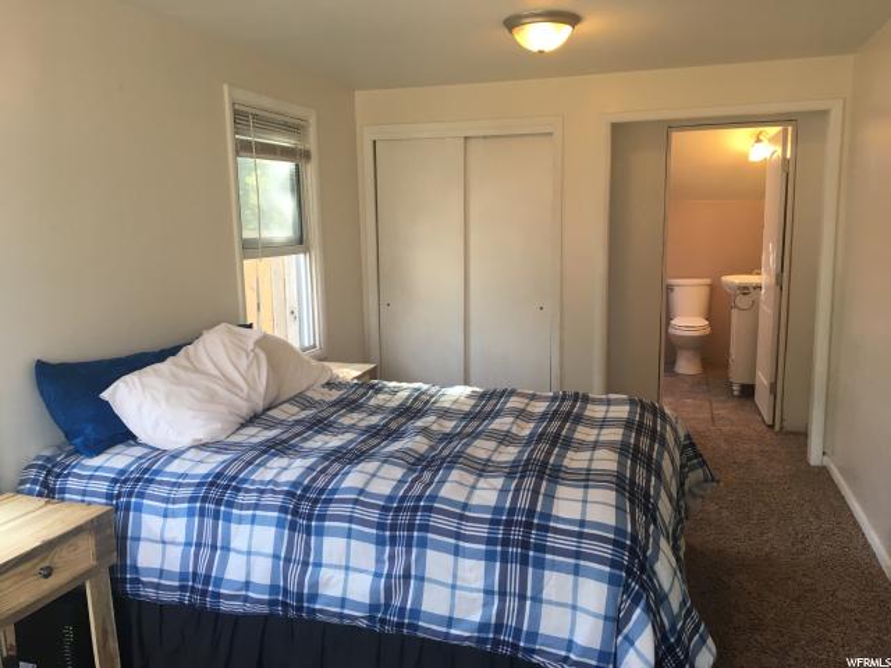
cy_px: 334
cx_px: 446
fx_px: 746
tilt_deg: -9.1
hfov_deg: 61.7
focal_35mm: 29
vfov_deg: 48.2
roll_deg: +1.7
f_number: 2.2
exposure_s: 1/40
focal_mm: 4.15
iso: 25
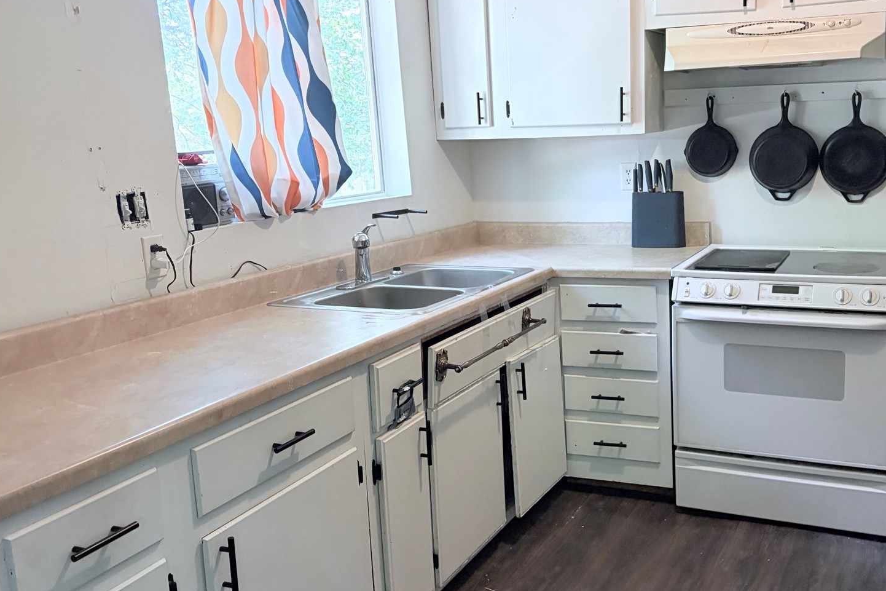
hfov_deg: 52.7
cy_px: 298
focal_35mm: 36
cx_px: 543
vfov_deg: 36.9
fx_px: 886
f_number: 1.6
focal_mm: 5.96
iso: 250
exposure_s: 1/60
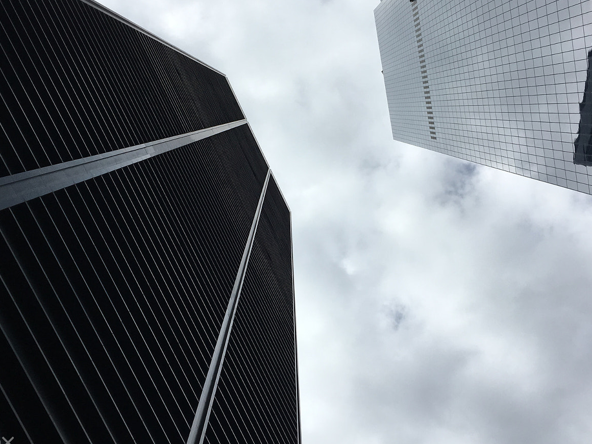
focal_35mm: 40
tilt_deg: +85.1
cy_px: 209
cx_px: 295
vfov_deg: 35.9
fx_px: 684
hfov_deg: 46.8
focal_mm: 4.15
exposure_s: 1/2564
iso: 25
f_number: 2.2
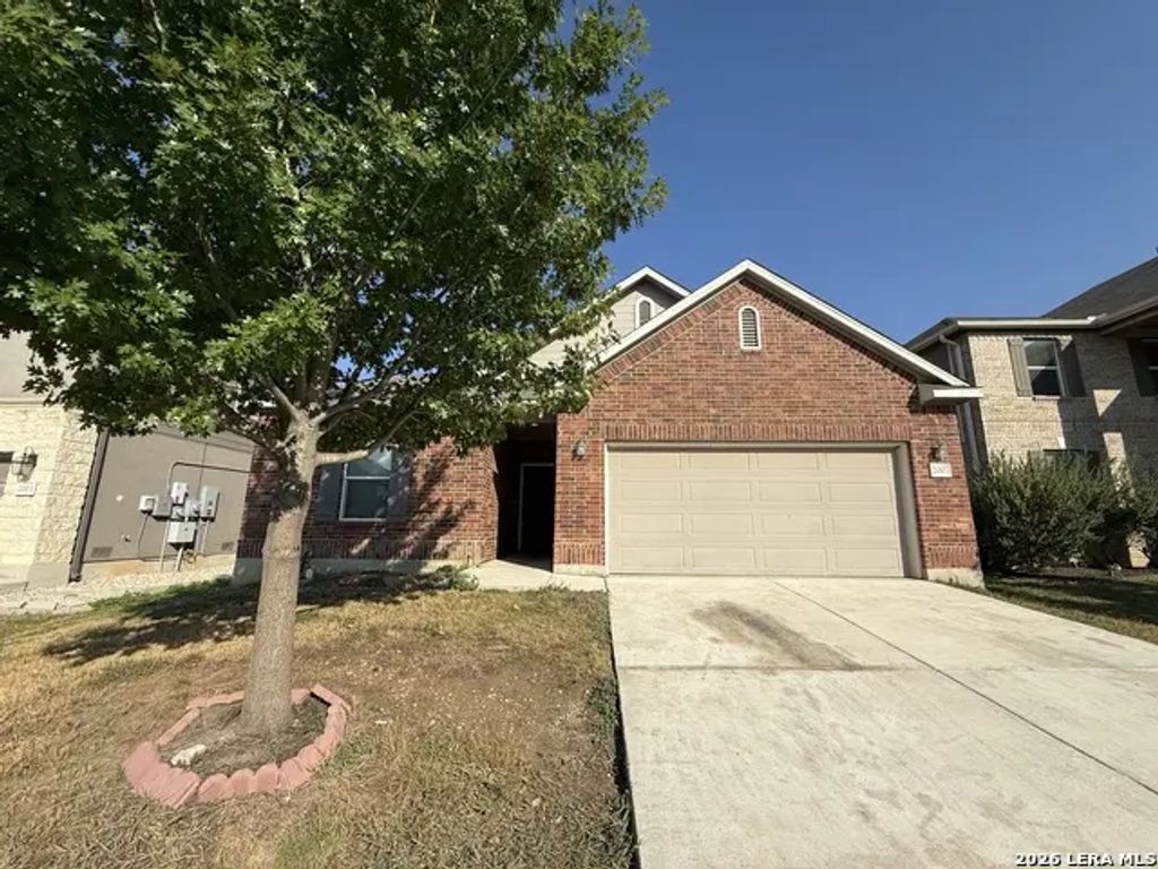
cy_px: 434
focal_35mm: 14
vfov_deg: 85.7
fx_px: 468
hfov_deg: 102.1
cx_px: 579
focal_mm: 2.22
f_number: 2.2
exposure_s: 1/2611
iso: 50
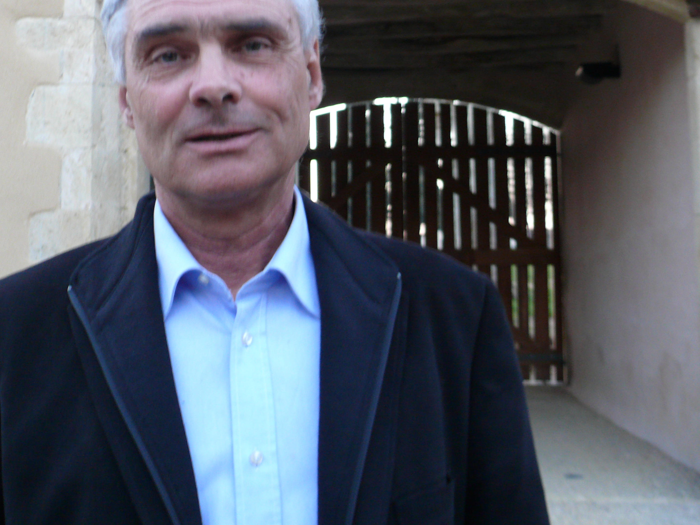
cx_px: 273
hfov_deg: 37.3
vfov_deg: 28.5
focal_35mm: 51
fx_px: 1031
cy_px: 203
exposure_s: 1/15
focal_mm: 8.5
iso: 200
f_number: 2.8
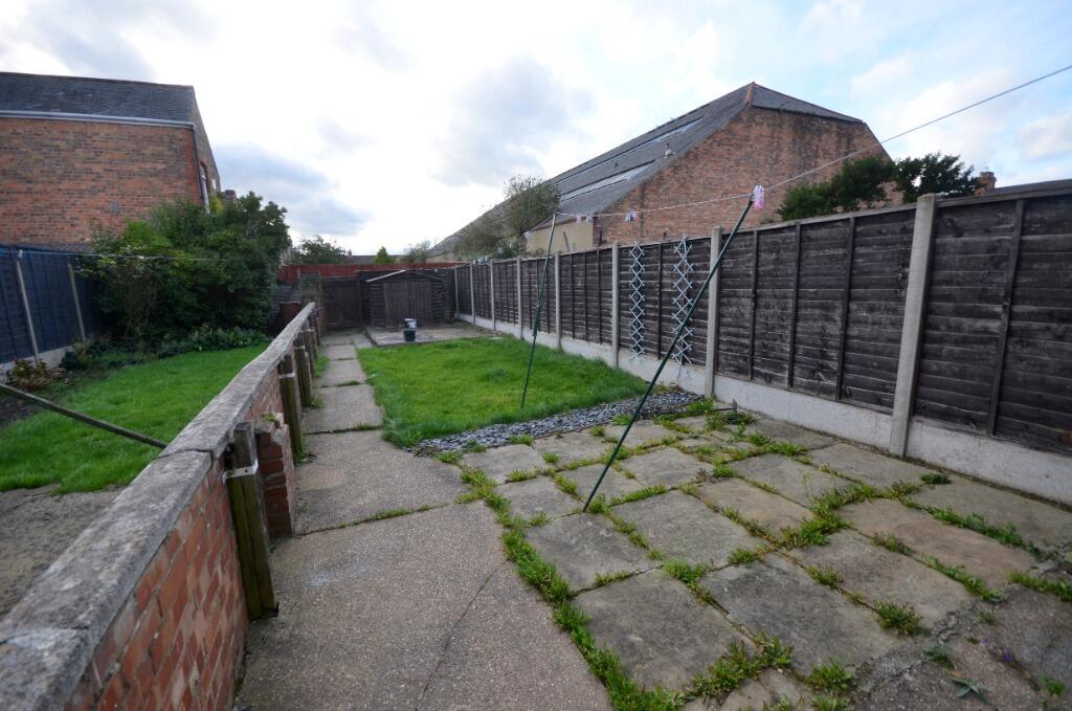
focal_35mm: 15
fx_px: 446
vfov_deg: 77.1
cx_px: 536
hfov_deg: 100.5
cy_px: 356
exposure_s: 1/160
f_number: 6.3
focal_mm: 10
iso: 200
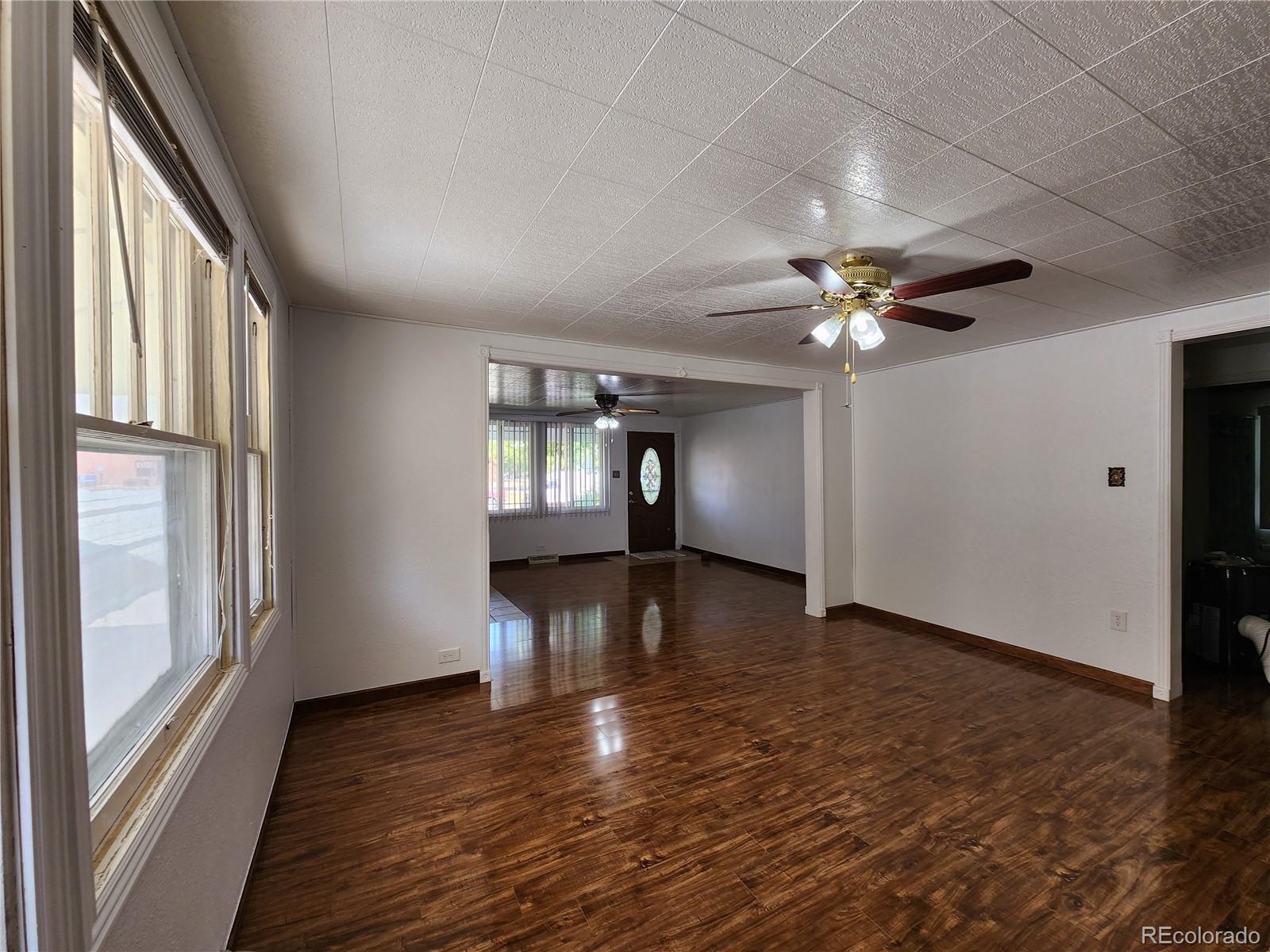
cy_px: 476
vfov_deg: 89.9
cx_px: 635
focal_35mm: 13
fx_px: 477
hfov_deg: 106.2
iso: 64
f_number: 2.2
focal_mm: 2.2
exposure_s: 1/60
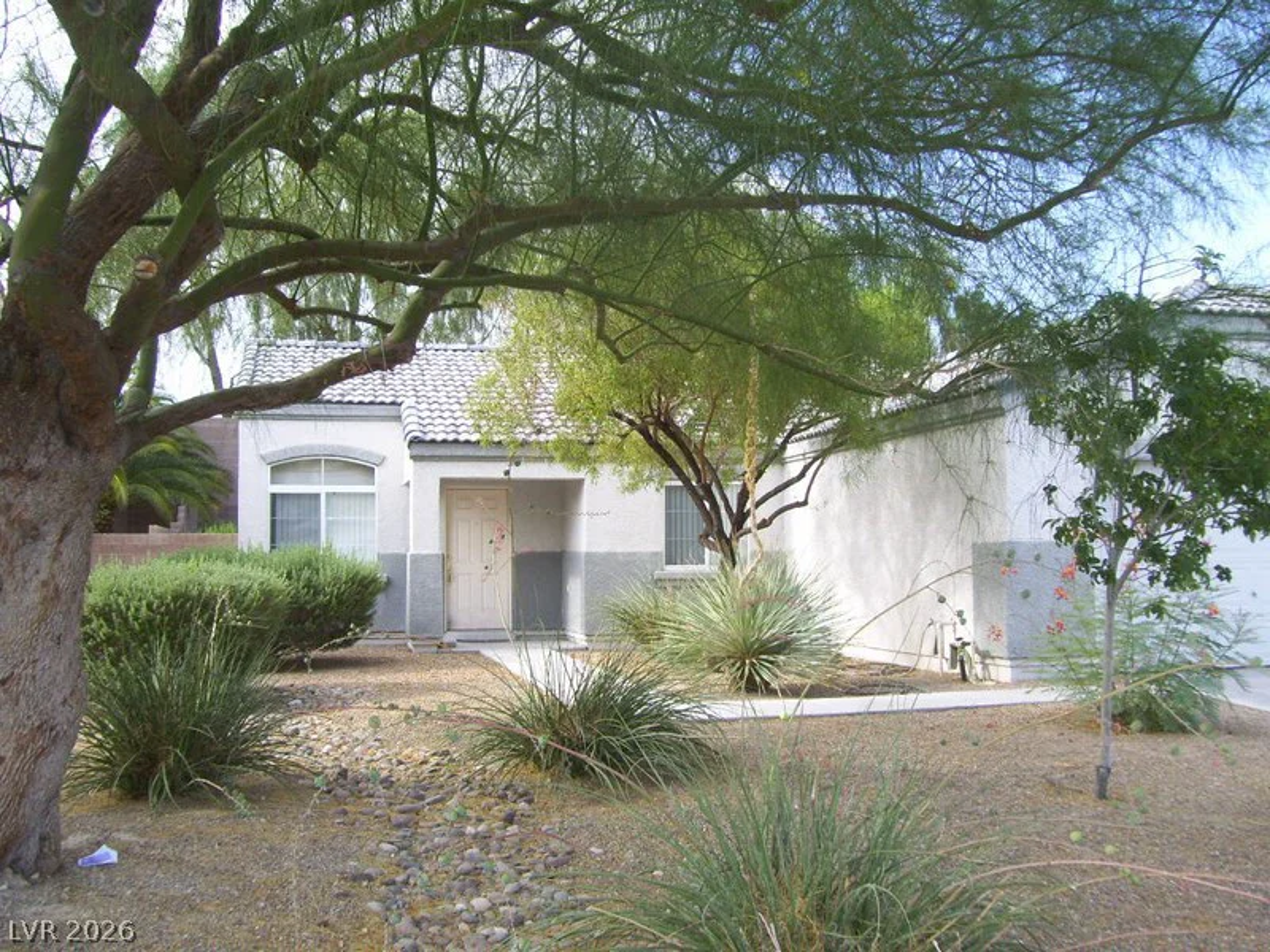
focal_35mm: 36
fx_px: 1321
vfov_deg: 39.7
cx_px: 635
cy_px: 476
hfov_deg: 51.4
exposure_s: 1/320
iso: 80
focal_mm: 6
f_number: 2.7
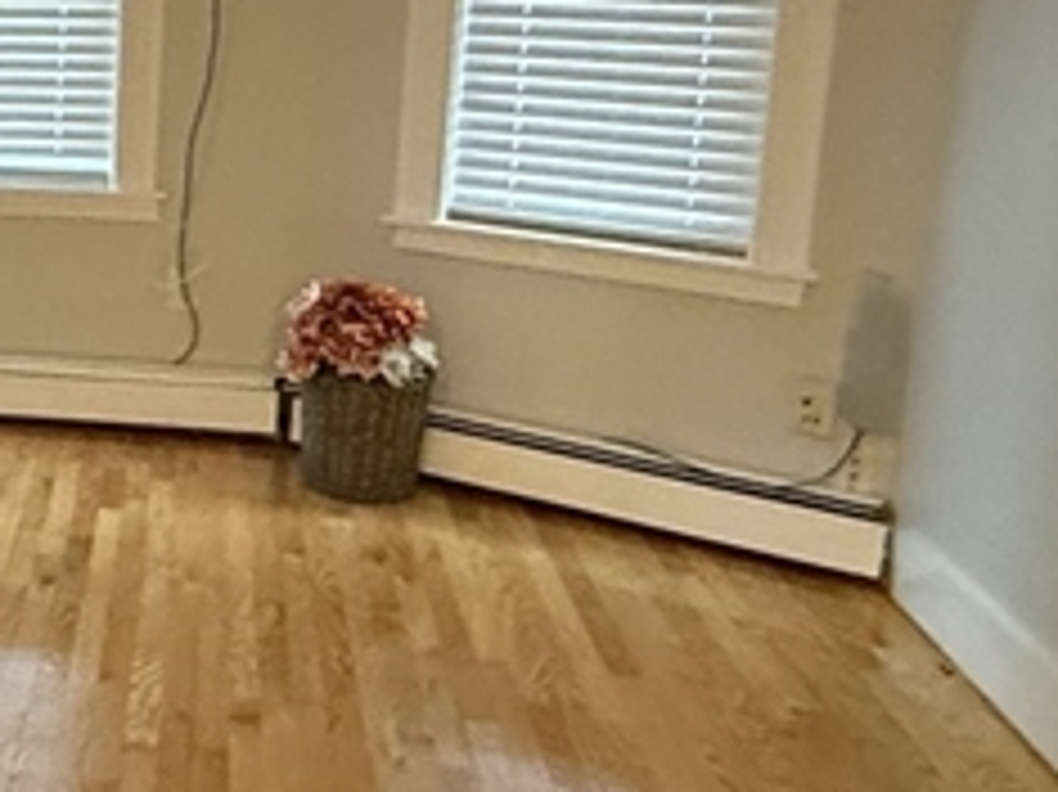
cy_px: 225
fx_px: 1863
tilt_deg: -10.3
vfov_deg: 23.8
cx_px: -261
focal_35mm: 61
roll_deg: -0.2
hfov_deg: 27.3
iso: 800
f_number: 2.2
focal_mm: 2.22
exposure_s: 1/60
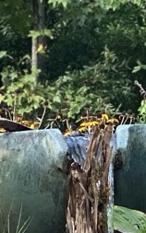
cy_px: 535
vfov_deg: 5.8
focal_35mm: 349
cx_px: -141
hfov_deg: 3.7
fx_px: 2223
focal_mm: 6
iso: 25
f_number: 2
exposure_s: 1/122
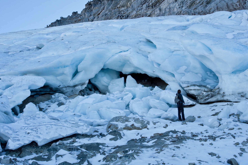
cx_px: 124
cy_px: 82
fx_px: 289
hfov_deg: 46.5
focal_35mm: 42
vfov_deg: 31.8
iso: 200
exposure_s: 1/125
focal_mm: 28
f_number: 13
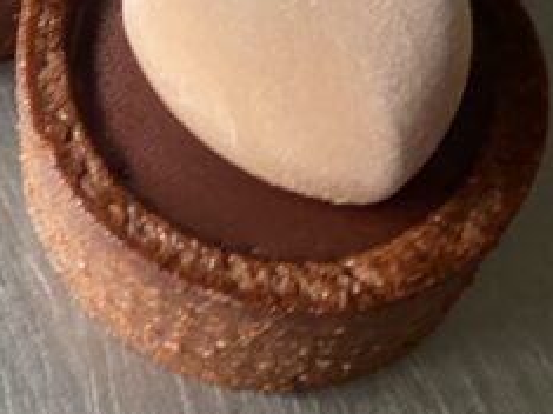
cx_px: 138
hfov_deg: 27.0
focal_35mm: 71
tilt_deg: -56.2
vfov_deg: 20.0
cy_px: -16
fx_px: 1134
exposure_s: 1/34
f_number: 1.8
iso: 640
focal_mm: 4.25
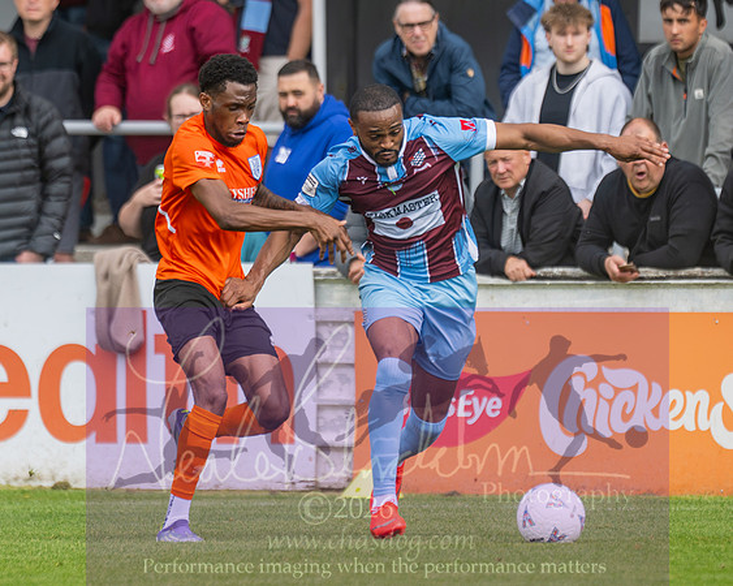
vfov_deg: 2.0
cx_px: 262
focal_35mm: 772
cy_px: 231
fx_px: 16735
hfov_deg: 2.5
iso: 250
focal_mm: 250
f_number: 2.8
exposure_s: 1/1250
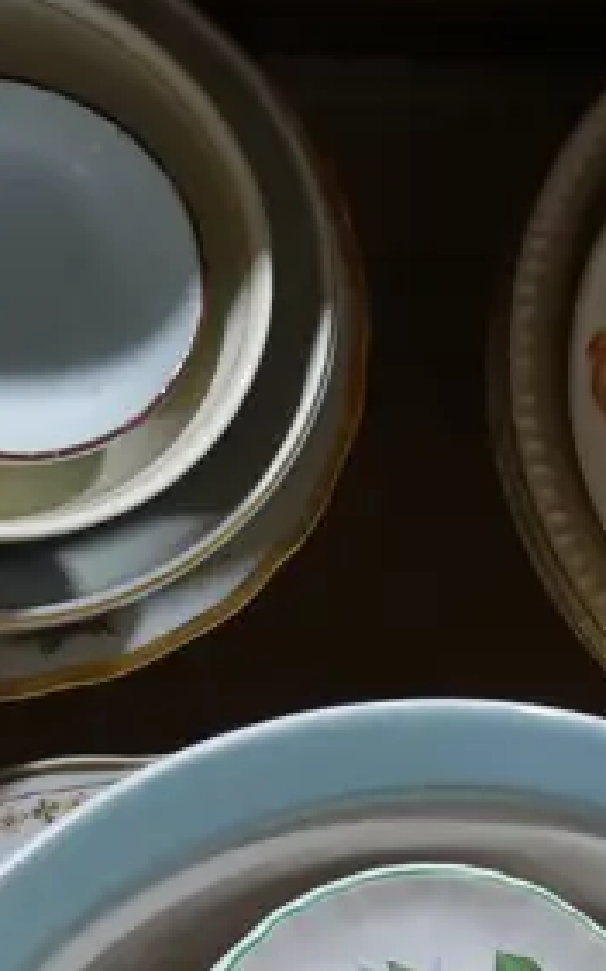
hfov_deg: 9.4
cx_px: 1153
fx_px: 3465
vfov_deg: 15.8
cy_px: 792
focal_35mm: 131
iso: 640
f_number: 4
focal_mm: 17
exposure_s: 1/60
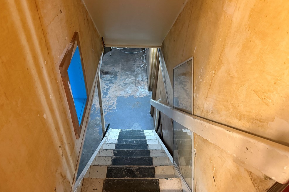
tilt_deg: -39.1
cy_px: 88
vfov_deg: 49.5
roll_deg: -3.5
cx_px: 141
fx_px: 209
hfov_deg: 69.4
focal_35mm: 26
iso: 640
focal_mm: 6.76
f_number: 1.78
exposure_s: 1/40
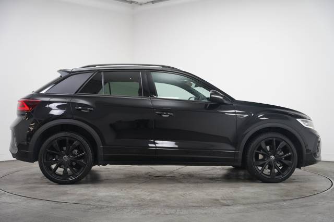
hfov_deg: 43.6
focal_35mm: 45
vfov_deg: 29.8
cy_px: 111
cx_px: 167
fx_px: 417
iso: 1600
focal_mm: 45
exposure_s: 1/160
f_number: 3.5
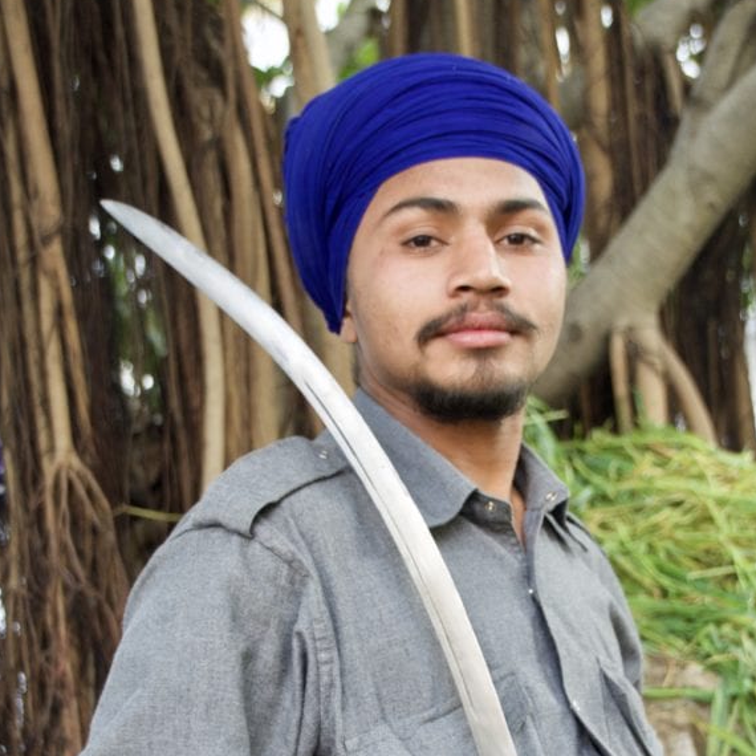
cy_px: 597
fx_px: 2150
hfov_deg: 19.9
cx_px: 449
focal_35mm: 87
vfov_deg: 19.8
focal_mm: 38
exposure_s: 1/60
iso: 720
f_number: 4.2
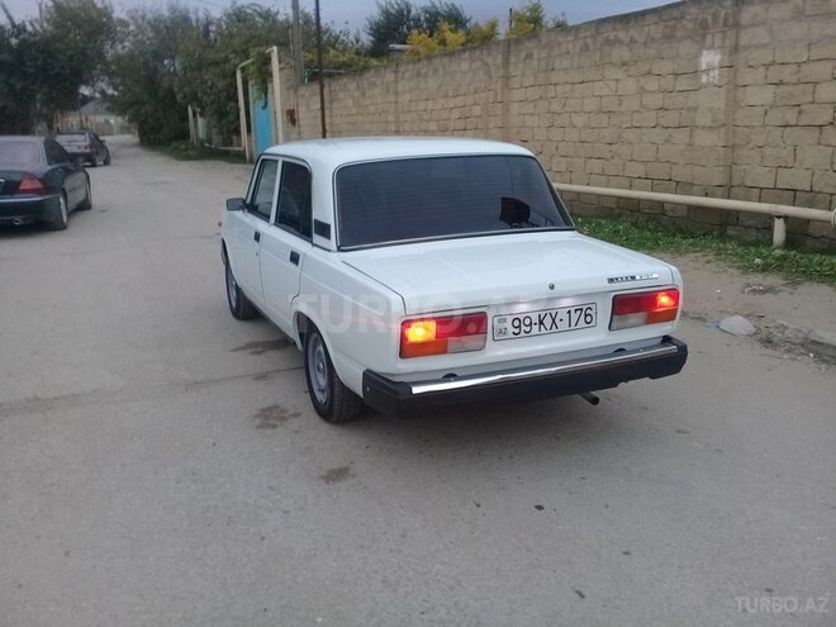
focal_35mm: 31
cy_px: 314
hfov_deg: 58.4
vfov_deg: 45.4
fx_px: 749
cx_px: 418
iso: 80
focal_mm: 3.3
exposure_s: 1/33
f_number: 2.2
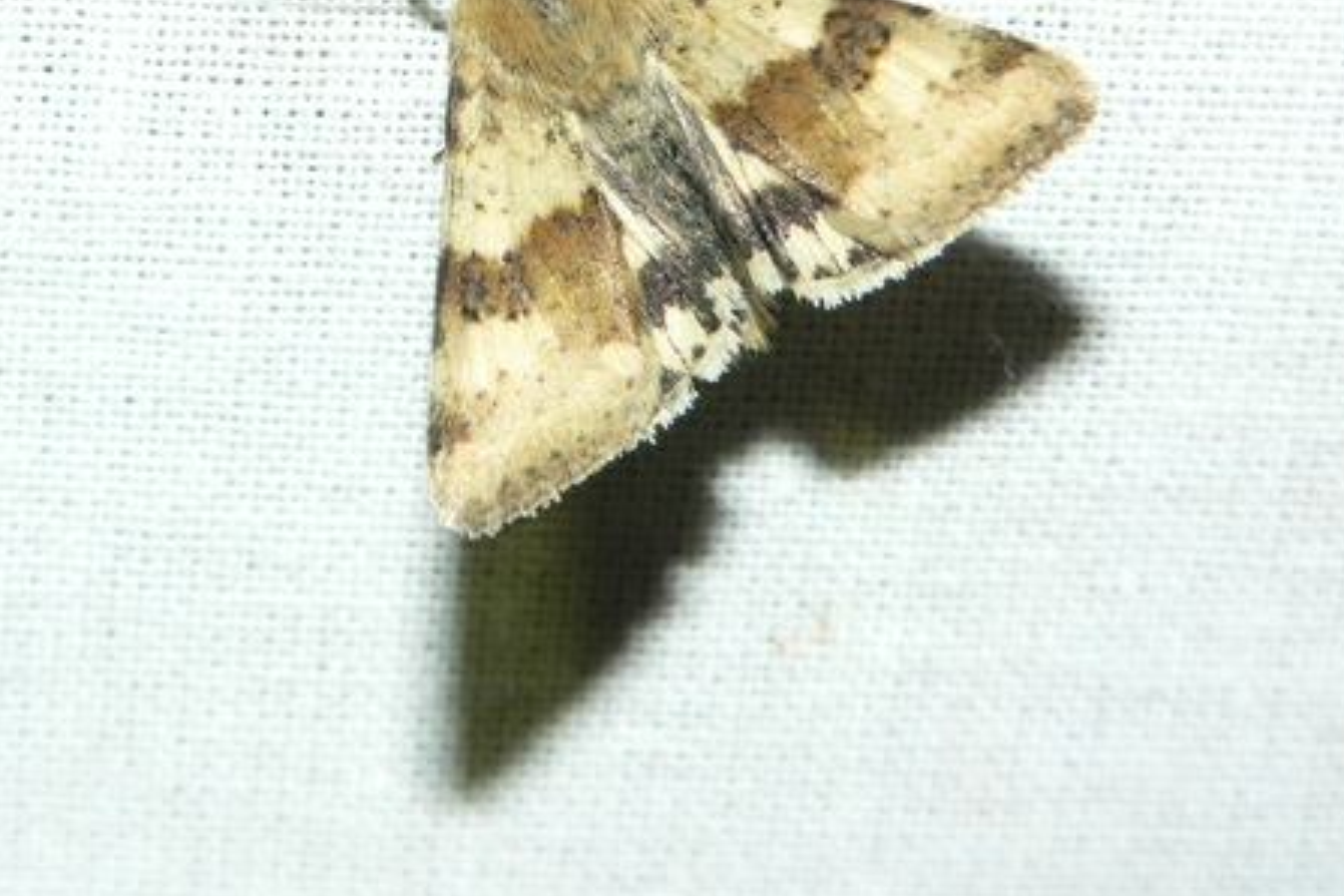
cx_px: 475
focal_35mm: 149
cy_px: 189
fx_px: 5562
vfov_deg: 9.2
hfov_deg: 13.8
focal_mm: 16.6
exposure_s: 1/60
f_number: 4
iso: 100
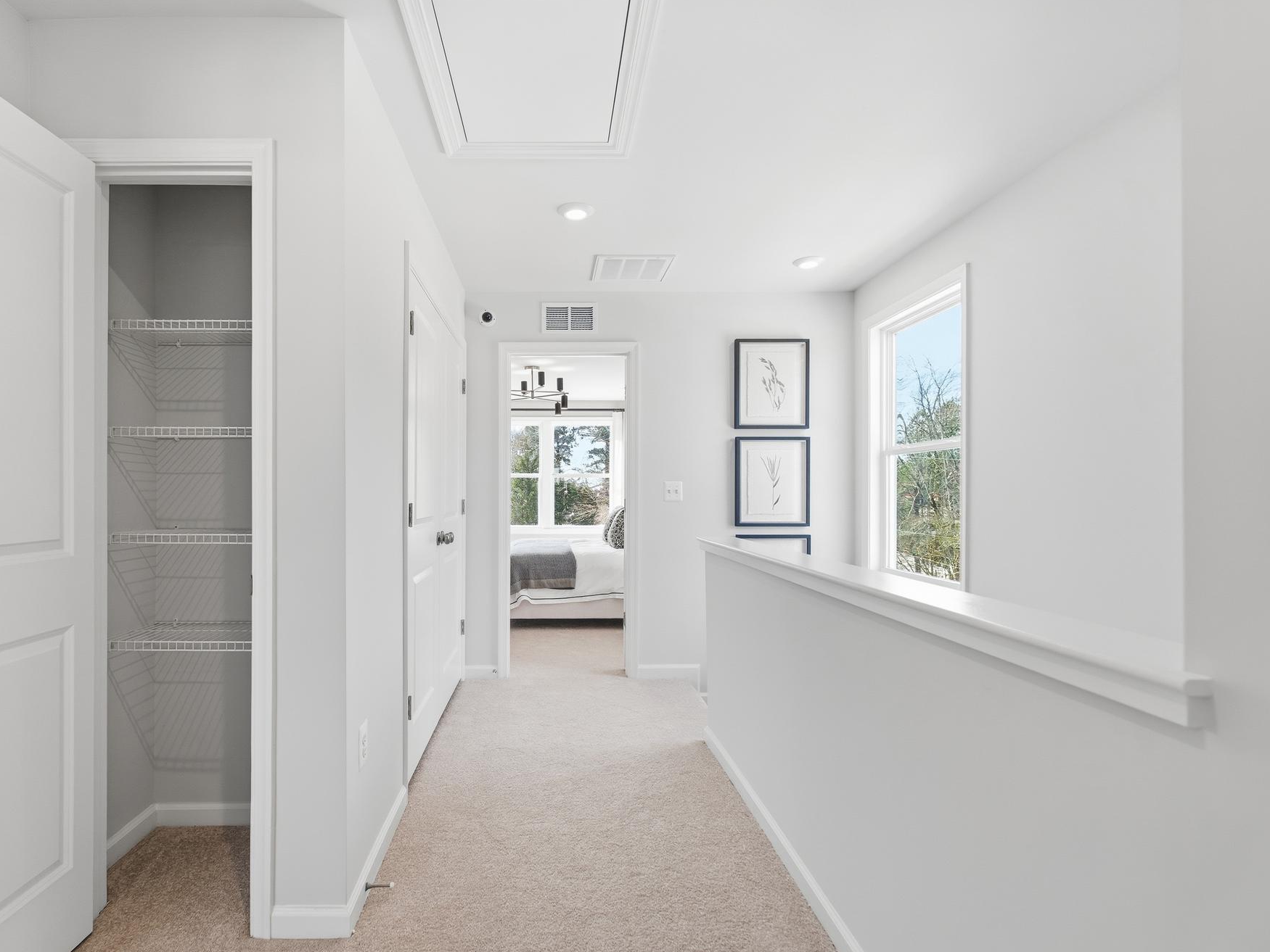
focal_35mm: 18
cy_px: 490
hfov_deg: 87.3
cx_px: 556
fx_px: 660
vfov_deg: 71.6
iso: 200
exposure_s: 1/200
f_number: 6.3
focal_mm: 16
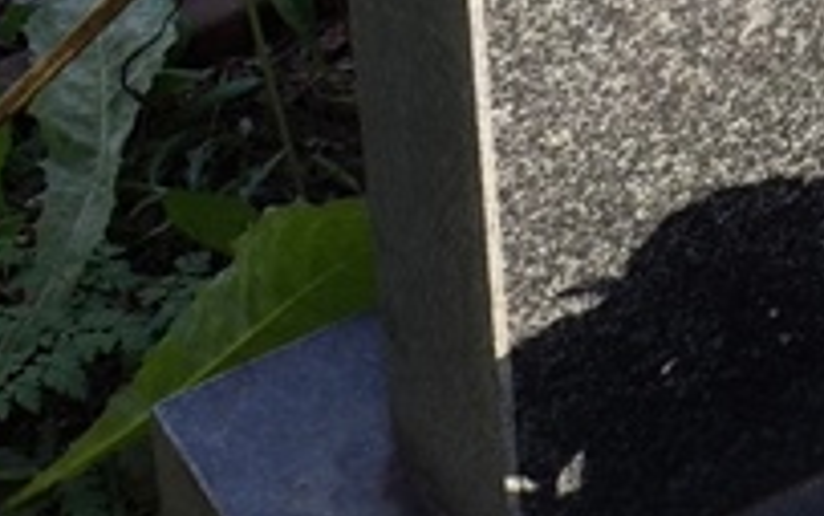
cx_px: 976
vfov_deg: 6.1
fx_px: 4695
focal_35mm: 209
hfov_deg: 9.9
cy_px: -443
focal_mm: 4.71
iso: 50
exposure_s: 1/601
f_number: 1.7
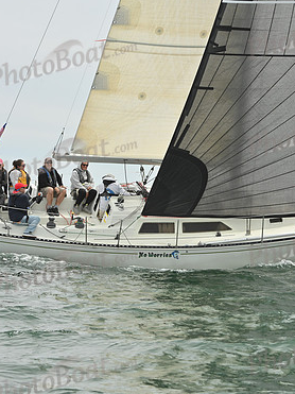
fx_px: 1626
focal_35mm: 143
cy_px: 200
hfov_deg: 10.4
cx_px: 193
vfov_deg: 13.8
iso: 320
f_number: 11
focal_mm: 95
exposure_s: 1/800
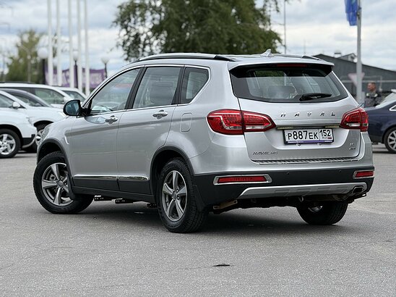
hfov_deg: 16.4
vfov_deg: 12.3
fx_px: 1372
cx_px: 198
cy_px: 148
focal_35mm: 120
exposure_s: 1/680
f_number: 2.8
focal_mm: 15.66
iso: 64
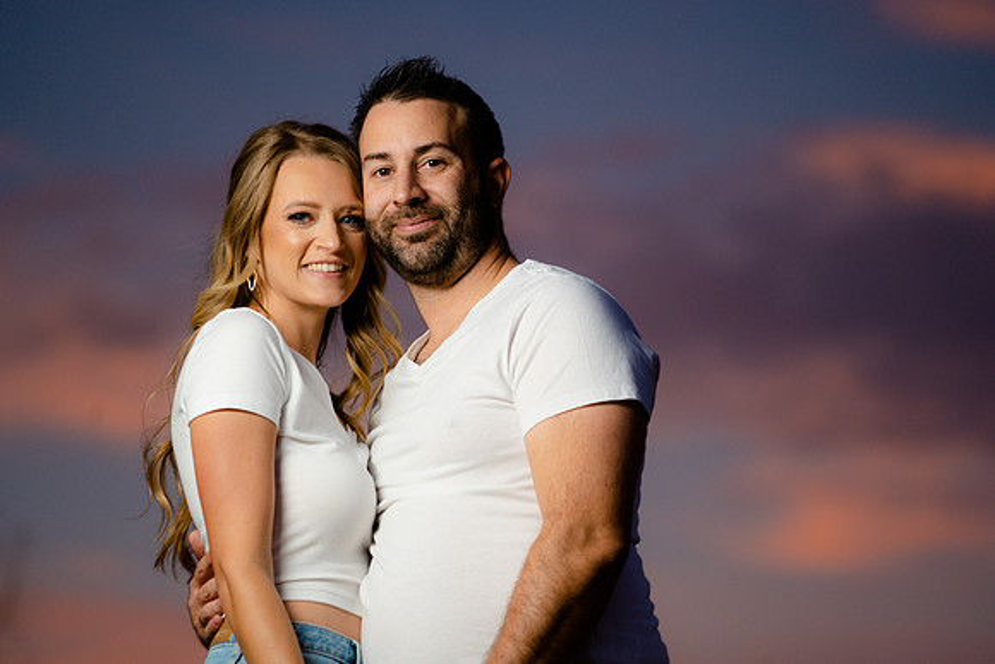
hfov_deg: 10.3
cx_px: 498
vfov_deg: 6.9
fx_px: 5529
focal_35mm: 200
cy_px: 332
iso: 400
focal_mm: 200
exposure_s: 1/250
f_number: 4
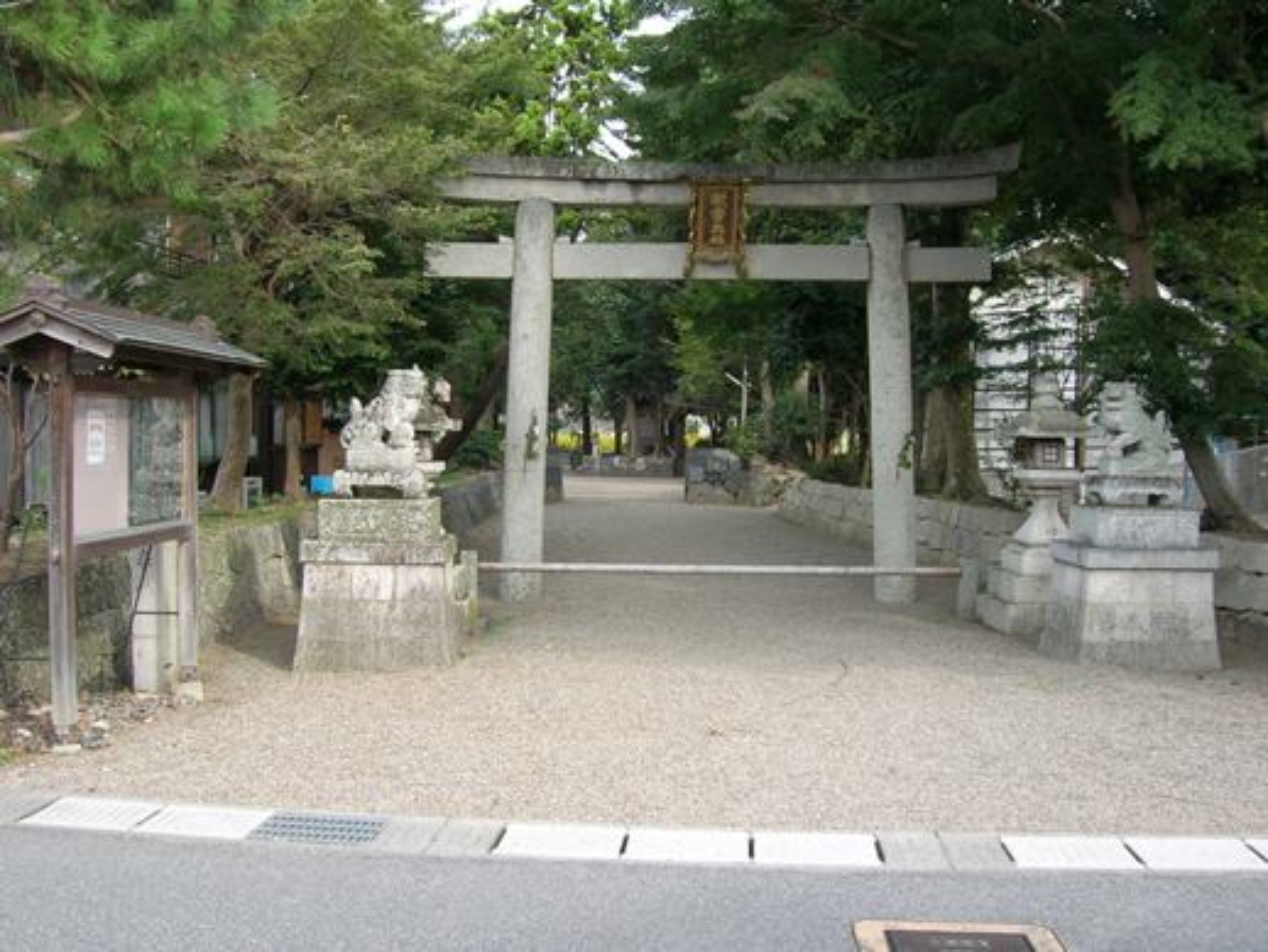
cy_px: 476
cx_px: 634
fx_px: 1246
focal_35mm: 34
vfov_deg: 41.8
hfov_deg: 53.9
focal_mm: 5.7
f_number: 4.9
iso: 50
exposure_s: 1/55.8
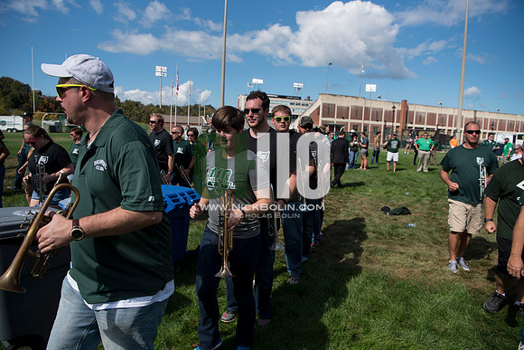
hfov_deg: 73.7
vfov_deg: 53.2
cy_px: 175
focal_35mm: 24
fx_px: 349
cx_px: 262
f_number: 4.5
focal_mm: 24
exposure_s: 1/2500
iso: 250
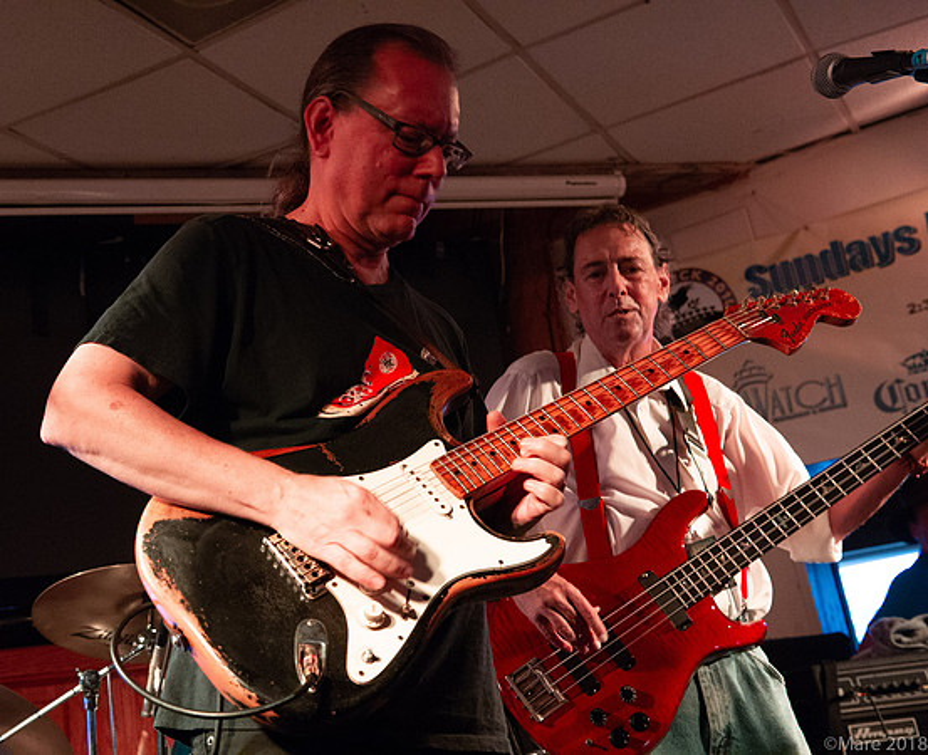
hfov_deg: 35.4
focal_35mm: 52
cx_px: 361
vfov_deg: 29.2
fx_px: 1449
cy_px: 378
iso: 6400
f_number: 6.3
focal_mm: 46
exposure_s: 1/80
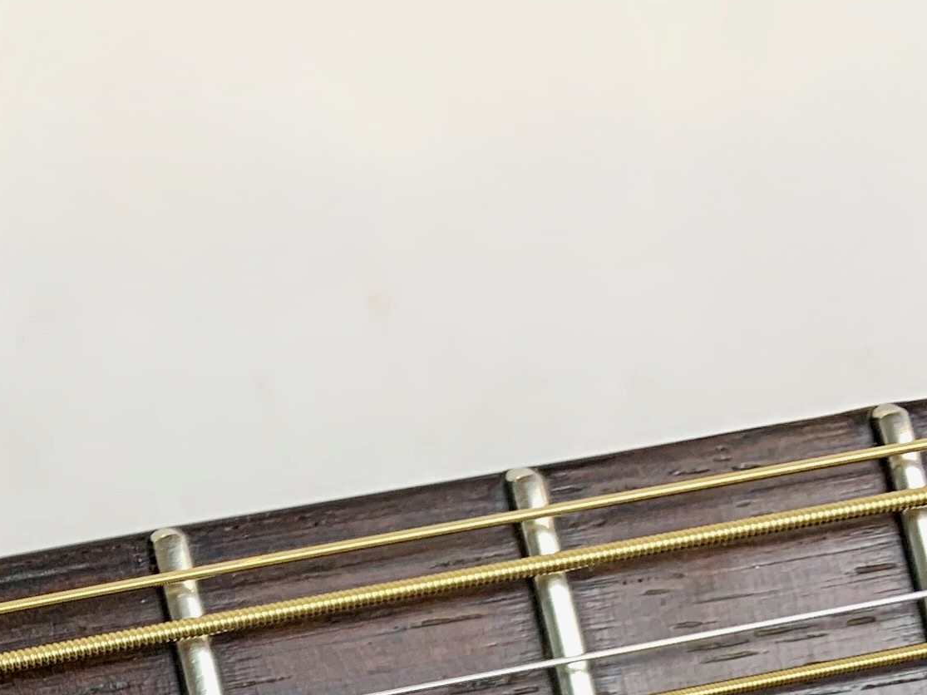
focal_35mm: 94
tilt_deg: -88.6
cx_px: -563
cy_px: 1141
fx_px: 2517
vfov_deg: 14.3
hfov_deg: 18.0
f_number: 1.8
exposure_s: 1/50
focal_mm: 4.25
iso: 50
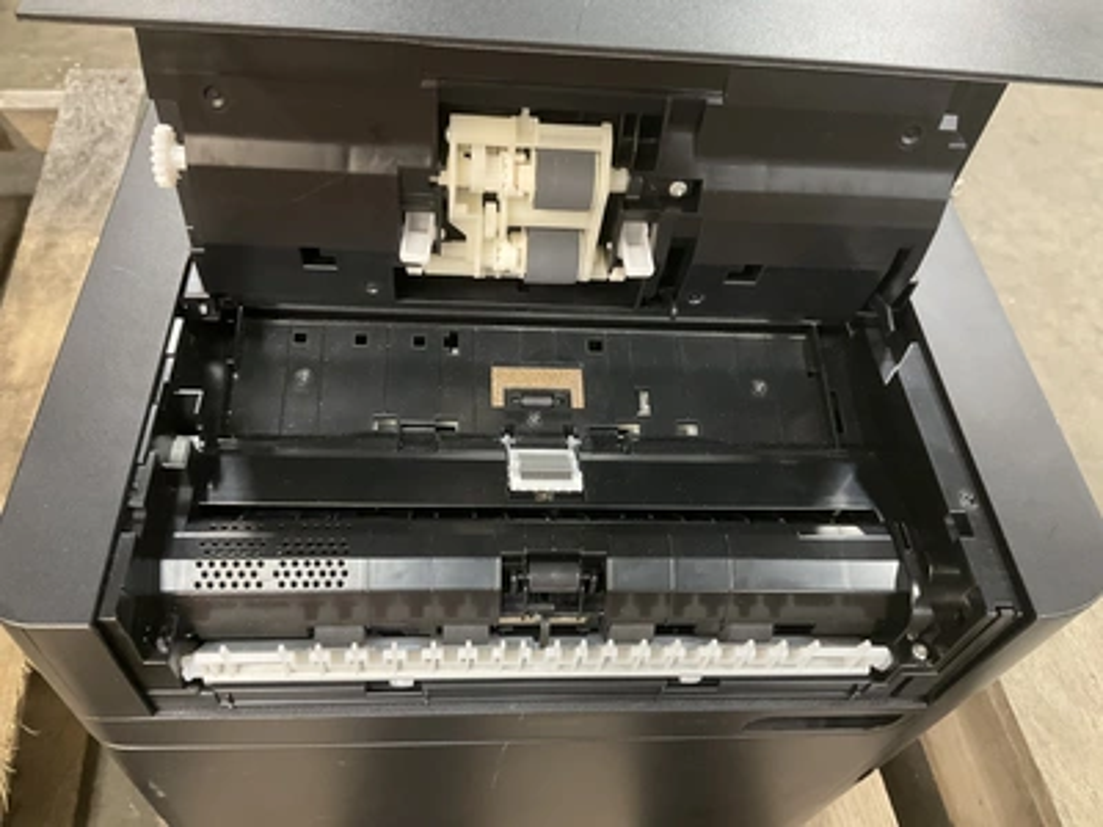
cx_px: 552
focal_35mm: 29
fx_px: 924
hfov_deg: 61.7
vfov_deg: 48.2
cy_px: 414
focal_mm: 3
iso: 400
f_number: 1.8
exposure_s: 1/30
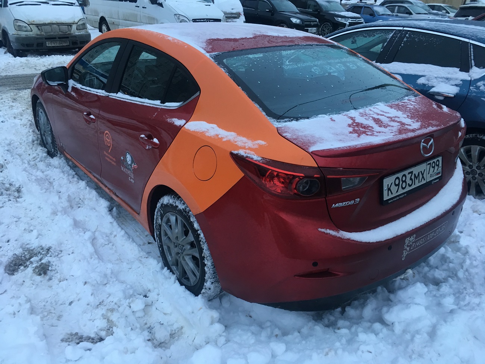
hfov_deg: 61.7
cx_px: 242
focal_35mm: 29
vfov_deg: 48.2
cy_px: 182
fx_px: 406
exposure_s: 1/33
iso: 50
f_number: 2.2
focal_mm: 4.15
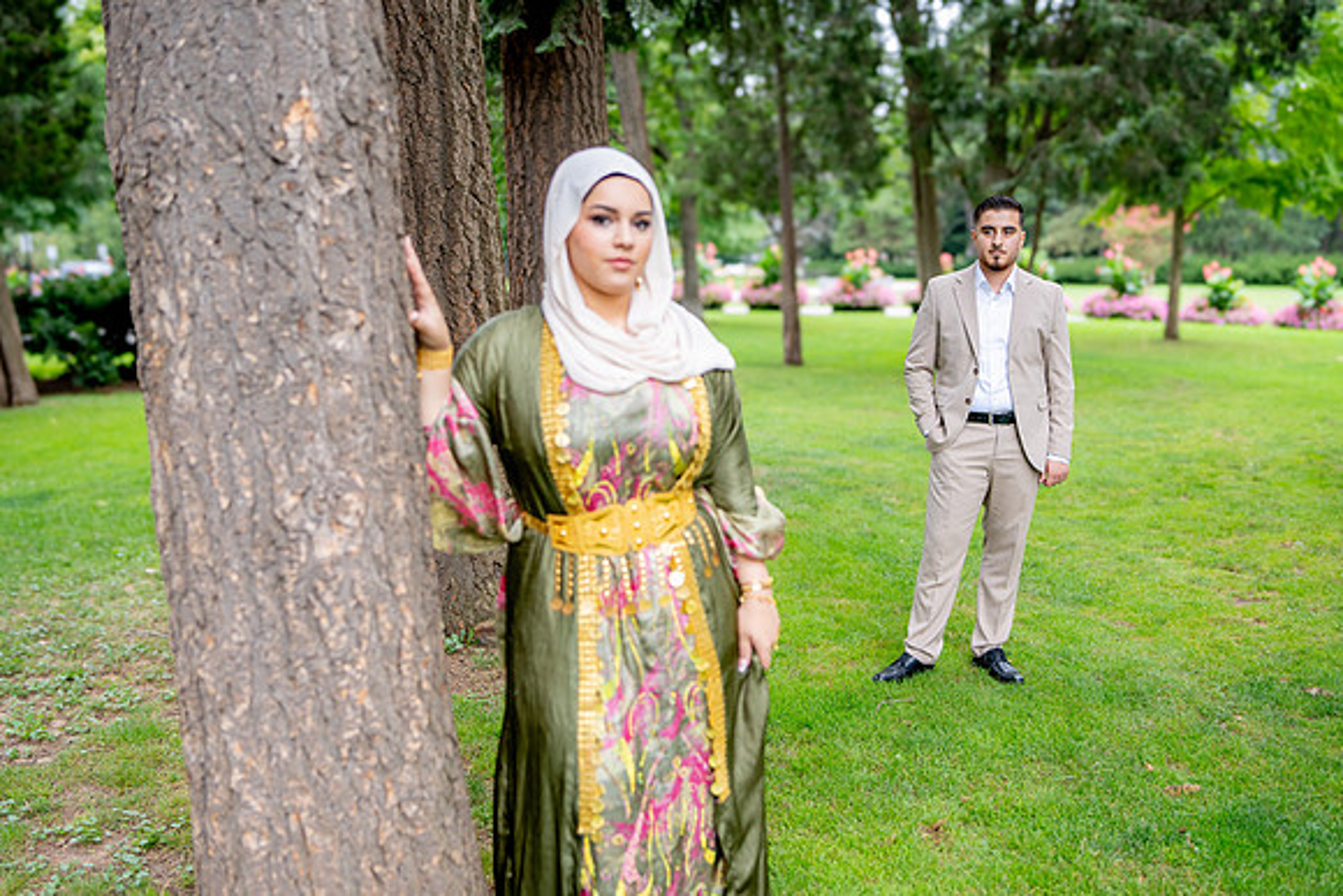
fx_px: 1306
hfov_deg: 54.4
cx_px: 672
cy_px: 448
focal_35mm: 35
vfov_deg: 37.9
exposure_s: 1/1000
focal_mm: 35
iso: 200
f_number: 2
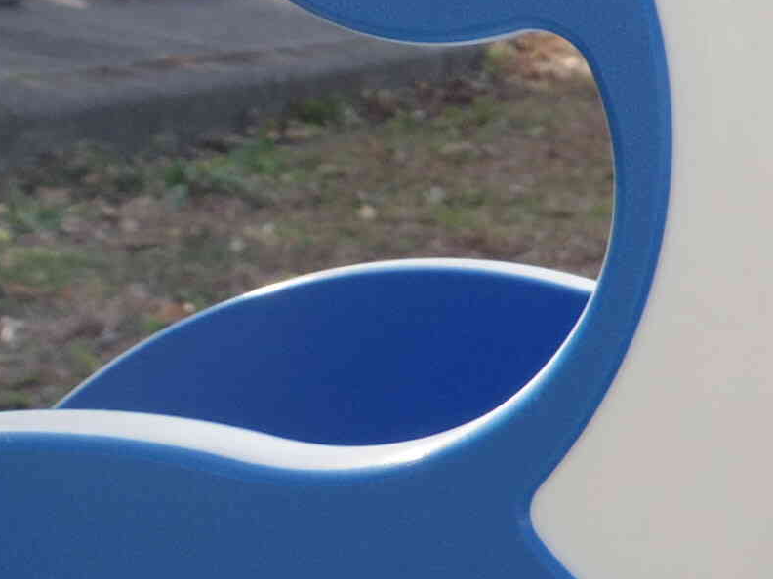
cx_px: 1461
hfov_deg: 16.4
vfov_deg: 15.1
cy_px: 104
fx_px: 2166
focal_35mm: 97
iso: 200
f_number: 4
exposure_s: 1/1000
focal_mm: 5.5
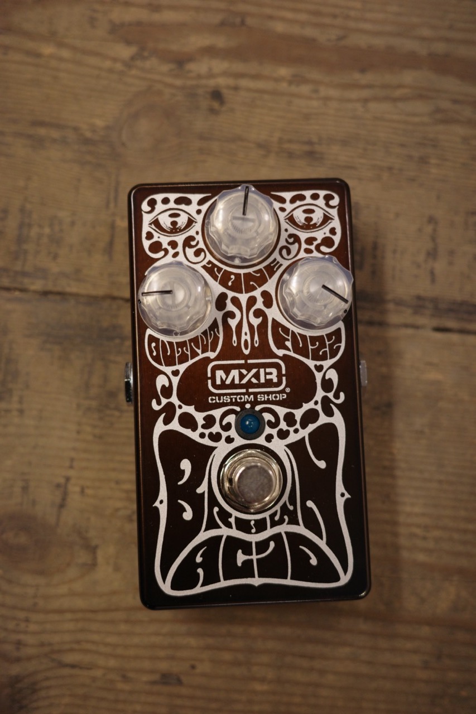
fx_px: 793
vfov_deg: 48.5
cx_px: 238
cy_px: 357
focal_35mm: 40
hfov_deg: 33.4
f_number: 2.8
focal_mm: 26
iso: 1000
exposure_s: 1/40
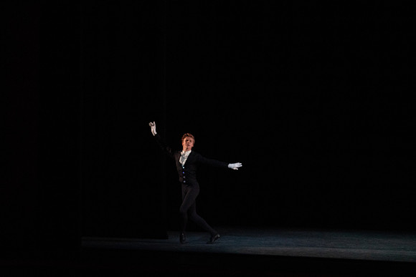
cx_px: 208
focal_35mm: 127
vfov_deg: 10.8
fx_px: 1468
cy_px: 138
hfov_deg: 16.1
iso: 16000
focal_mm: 127
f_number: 5.6
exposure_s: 1/400
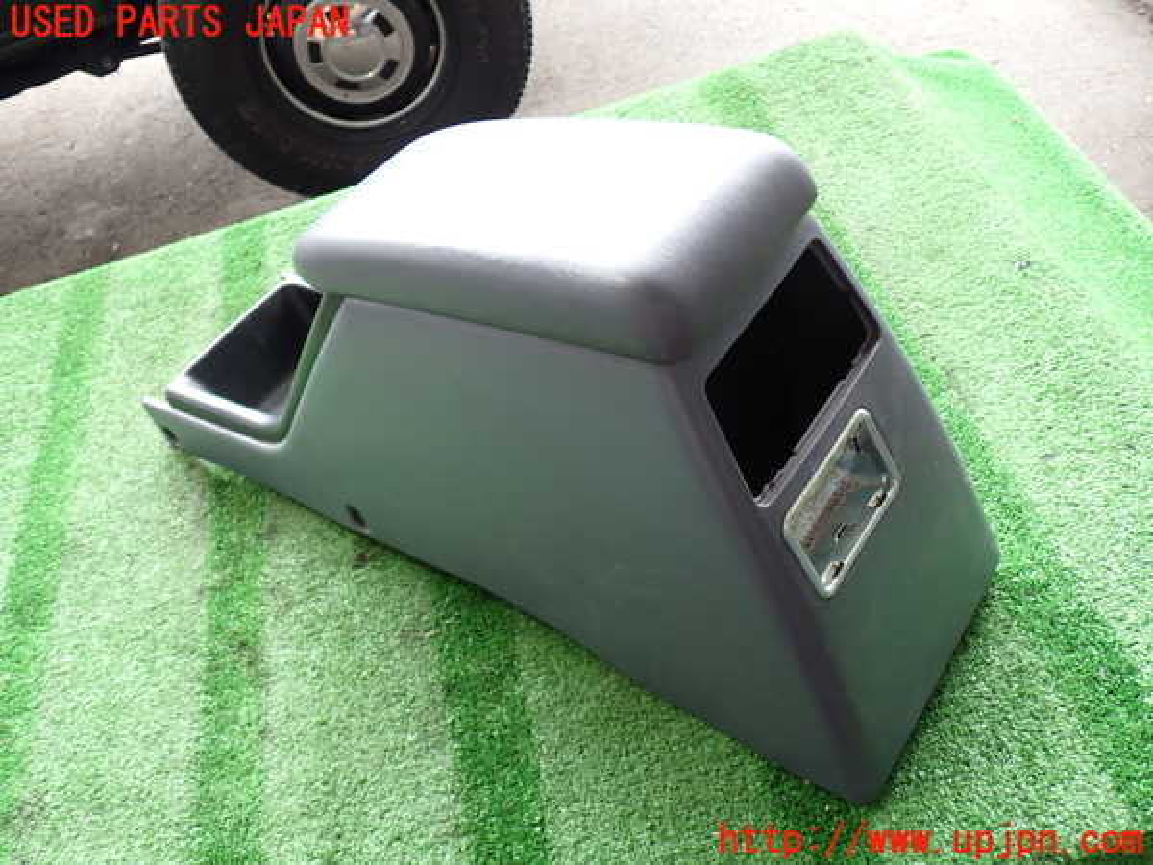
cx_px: 576
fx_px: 1066
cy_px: 432
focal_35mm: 32
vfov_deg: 44.2
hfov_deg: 56.8
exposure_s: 1/50
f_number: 2.4
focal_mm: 5.79
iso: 200
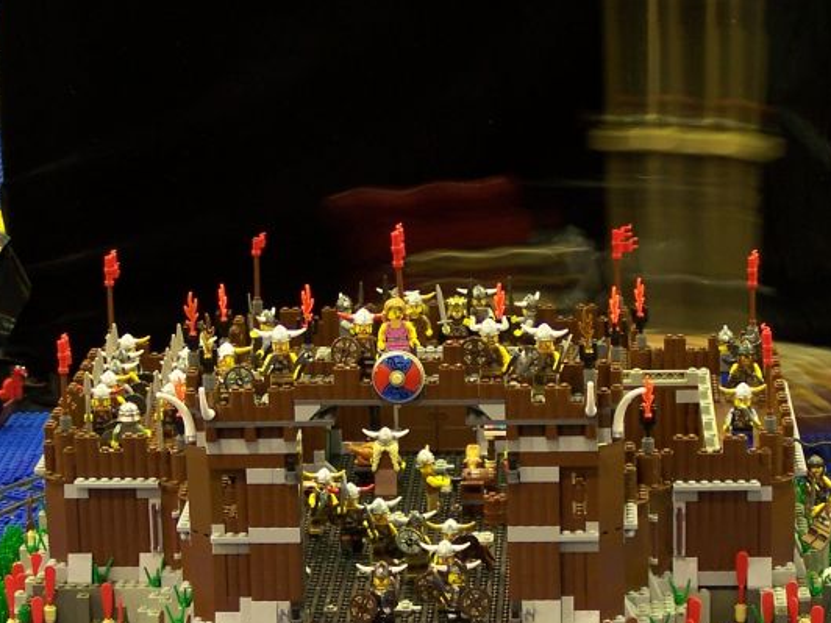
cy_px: 509
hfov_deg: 15.3
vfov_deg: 11.4
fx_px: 3097
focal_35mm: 129
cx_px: 389
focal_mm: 11.1
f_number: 3.2
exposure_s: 1/2
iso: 80
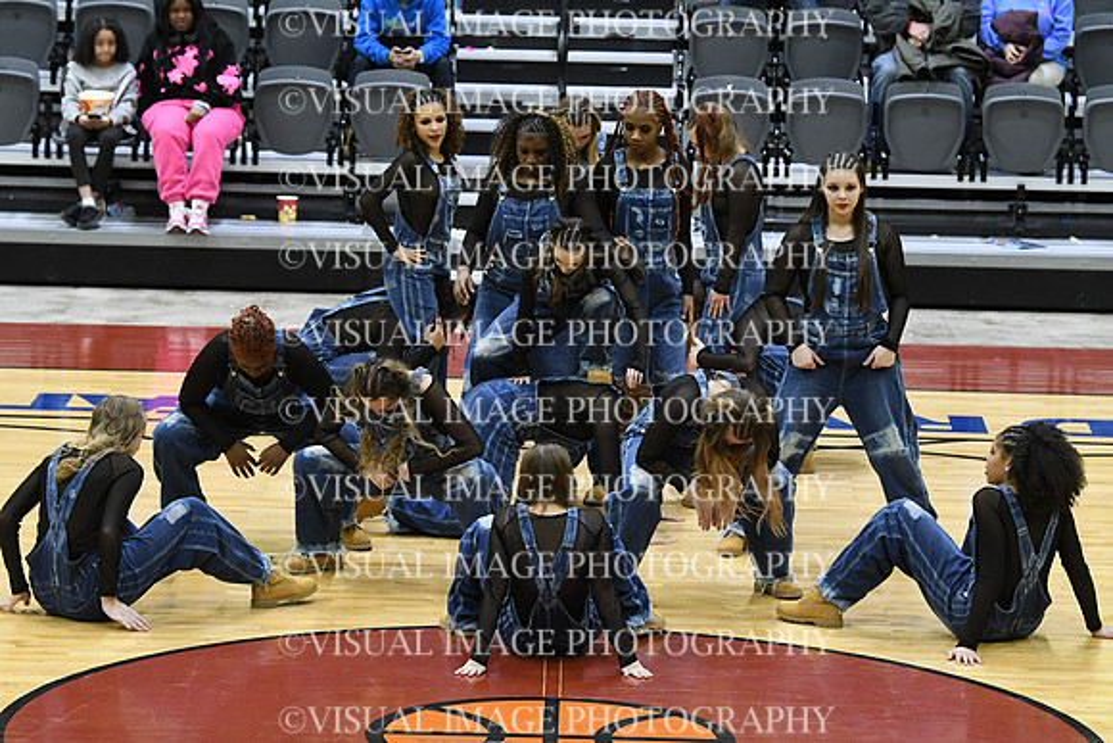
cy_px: 372
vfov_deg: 7.9
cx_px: 556
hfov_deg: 11.8
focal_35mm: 174
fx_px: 5381
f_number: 4
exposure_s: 1/250
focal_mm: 116
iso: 4000
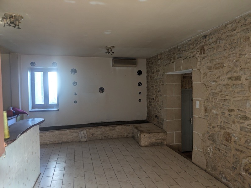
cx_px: 126
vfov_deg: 54.9
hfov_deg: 69.4
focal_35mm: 25
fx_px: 181
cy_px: 94
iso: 72
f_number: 1.89
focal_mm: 5.43
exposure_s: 1/25
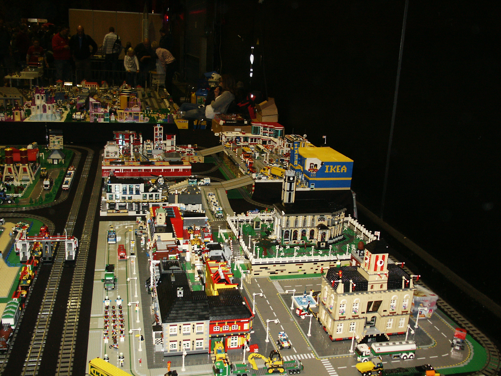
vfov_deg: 40.7
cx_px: 250
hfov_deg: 52.6
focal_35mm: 35
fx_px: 507
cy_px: 188
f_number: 3
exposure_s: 1/45
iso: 200
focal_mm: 7.2
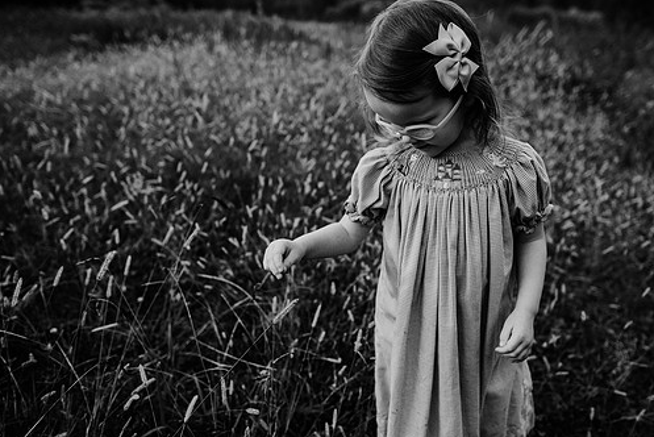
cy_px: 214
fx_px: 509
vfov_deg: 46.5
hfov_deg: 65.3
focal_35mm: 28
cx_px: 354
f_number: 2.8
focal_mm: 24
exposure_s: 1/500
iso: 400
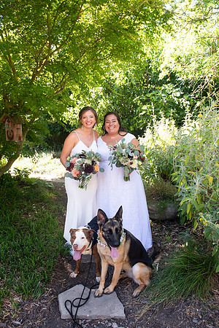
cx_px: 110
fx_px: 219
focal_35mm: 24
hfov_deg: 53.1
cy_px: 164
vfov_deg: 73.7
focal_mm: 24
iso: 640
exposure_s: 1/200
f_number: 5
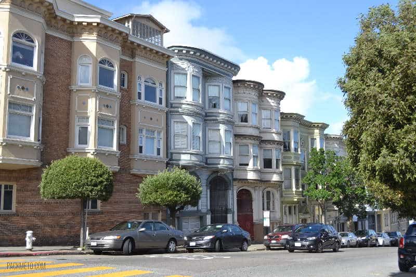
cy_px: 138
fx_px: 451
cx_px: 208
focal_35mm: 39
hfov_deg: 49.6
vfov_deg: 34.2
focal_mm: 26
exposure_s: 1/200
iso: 100
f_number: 7.1
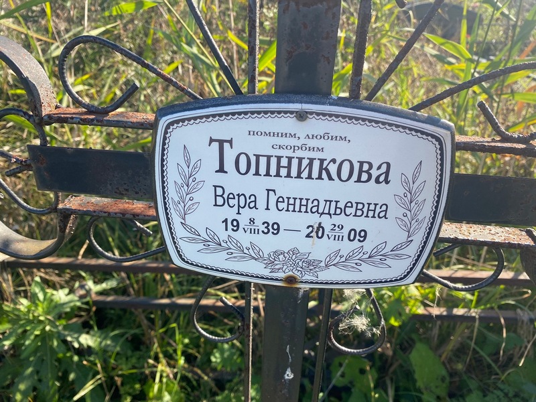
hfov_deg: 67.3
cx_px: 268
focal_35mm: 26
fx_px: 403
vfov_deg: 53.1
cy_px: 201
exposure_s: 1/724
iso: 32
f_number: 1.8
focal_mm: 4.25
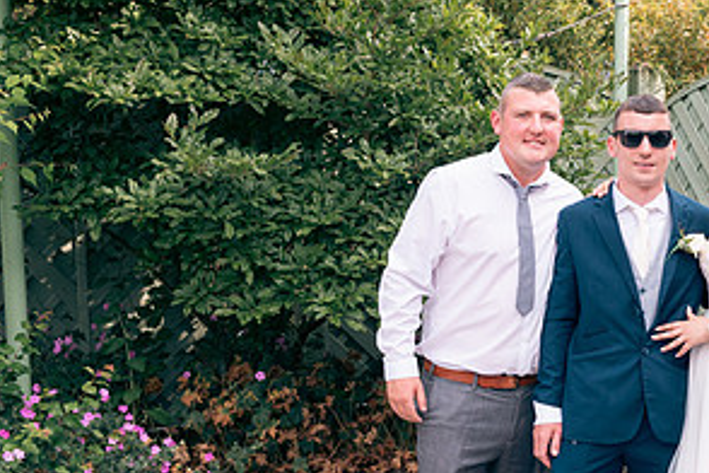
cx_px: 695
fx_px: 1359
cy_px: 308
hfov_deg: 27.7
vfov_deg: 19.7
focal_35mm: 69
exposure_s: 1/160
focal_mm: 35
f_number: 6.3
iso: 160
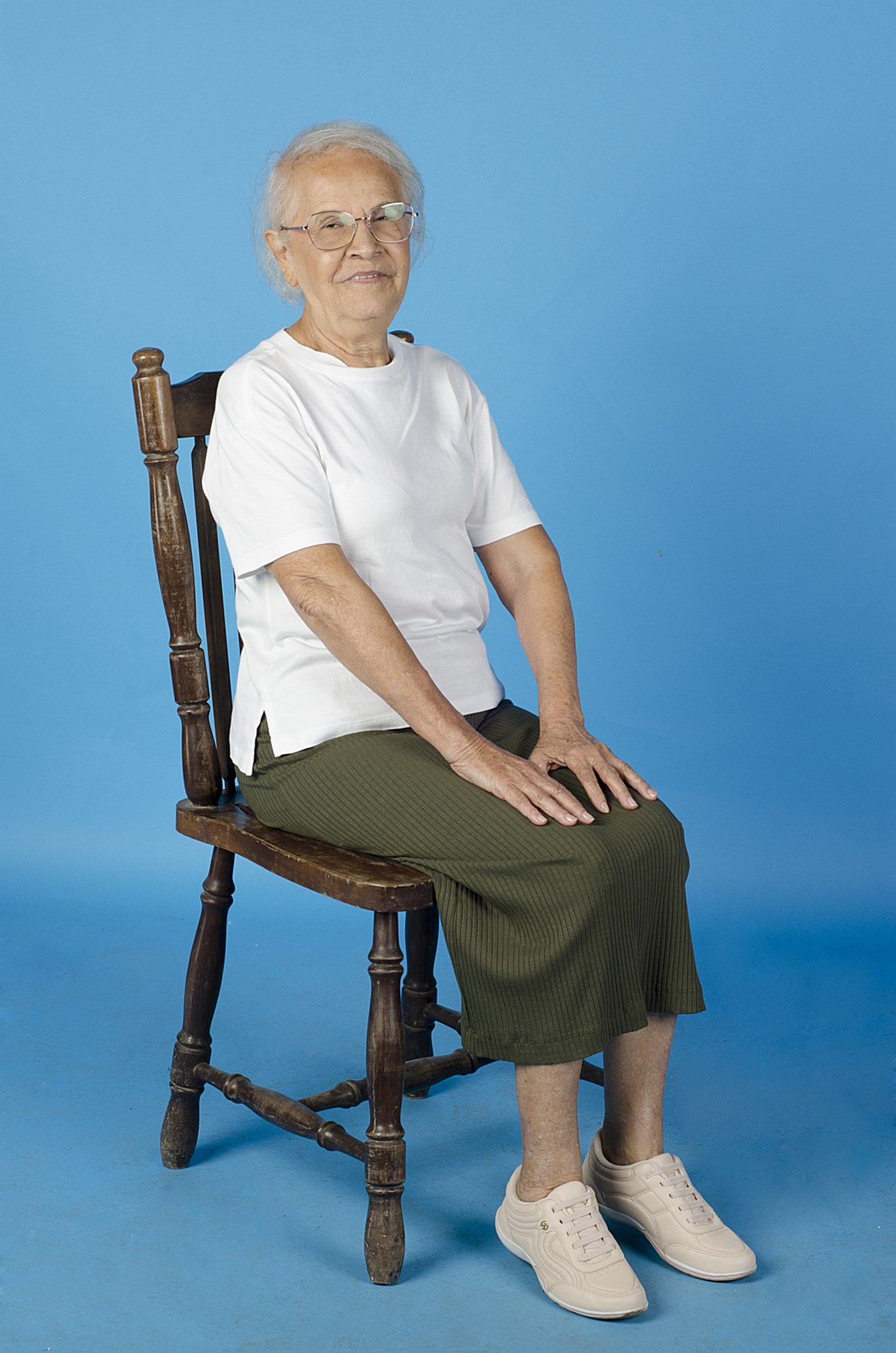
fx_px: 2813
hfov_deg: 18.1
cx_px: 448
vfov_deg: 27.0
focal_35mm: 75
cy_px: 676
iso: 200
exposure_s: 1/125
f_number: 9
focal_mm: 50
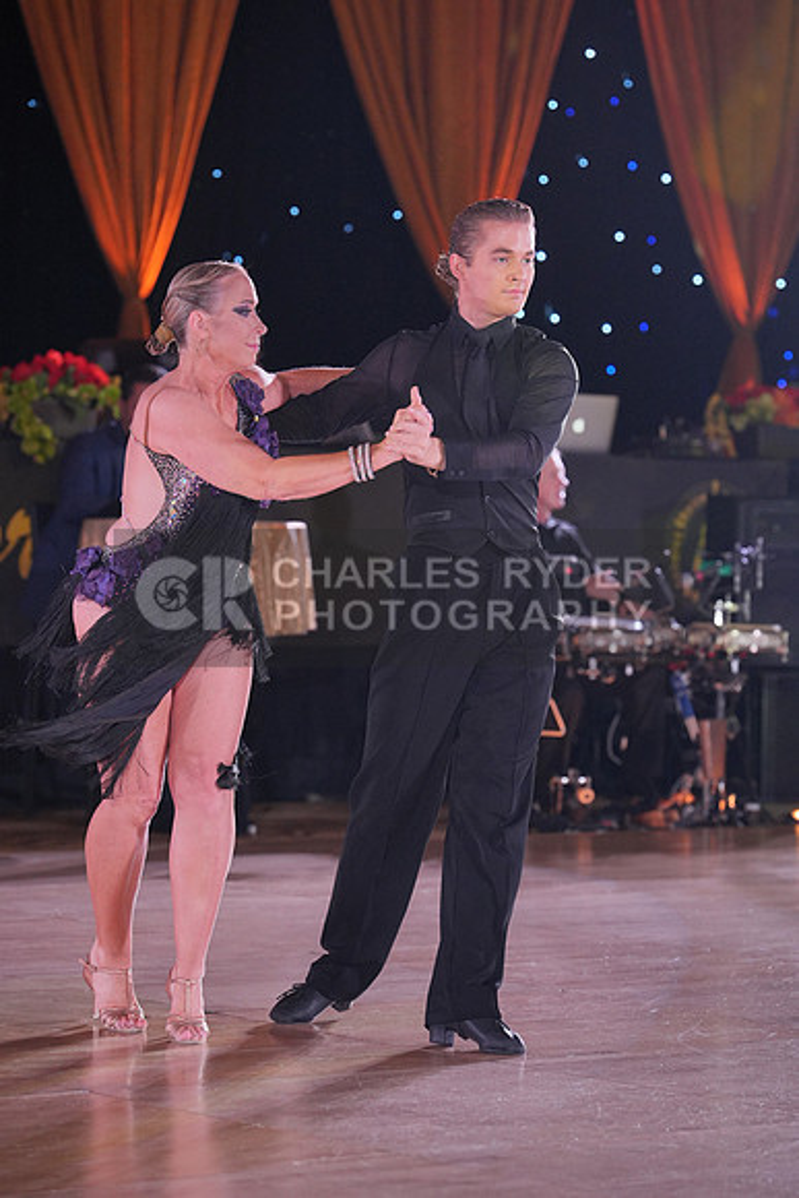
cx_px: 400
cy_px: 599
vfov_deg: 14.9
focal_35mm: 138
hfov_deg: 9.9
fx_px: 4591
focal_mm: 138
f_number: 4
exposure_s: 1/400
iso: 2000
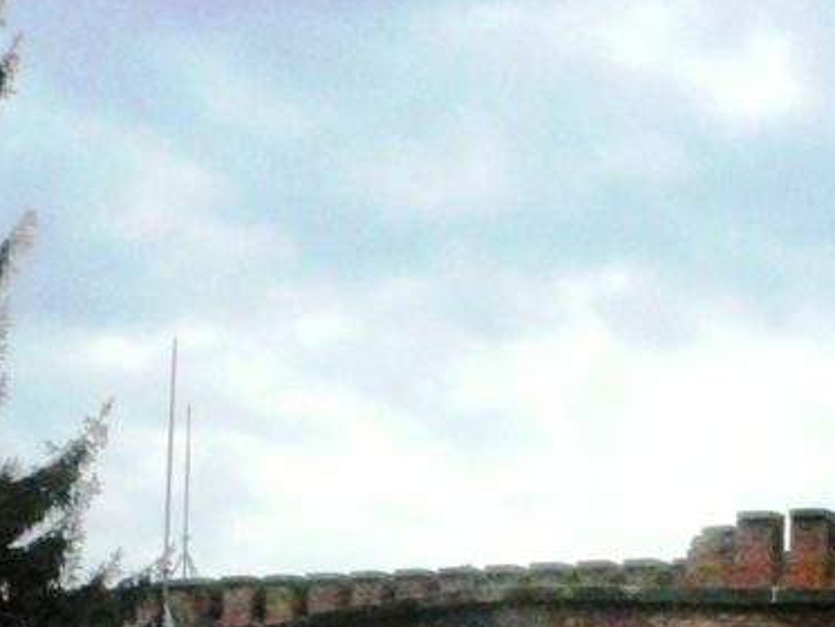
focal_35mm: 96
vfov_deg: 14.8
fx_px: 2316
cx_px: 839
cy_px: 779
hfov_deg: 19.8
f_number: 5
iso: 800
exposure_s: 1/1300
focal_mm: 5.2
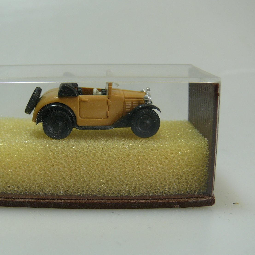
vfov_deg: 33.4
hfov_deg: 33.2
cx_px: 89
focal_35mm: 51
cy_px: 133
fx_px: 425
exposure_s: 1/100
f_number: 3.6
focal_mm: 8.1
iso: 100
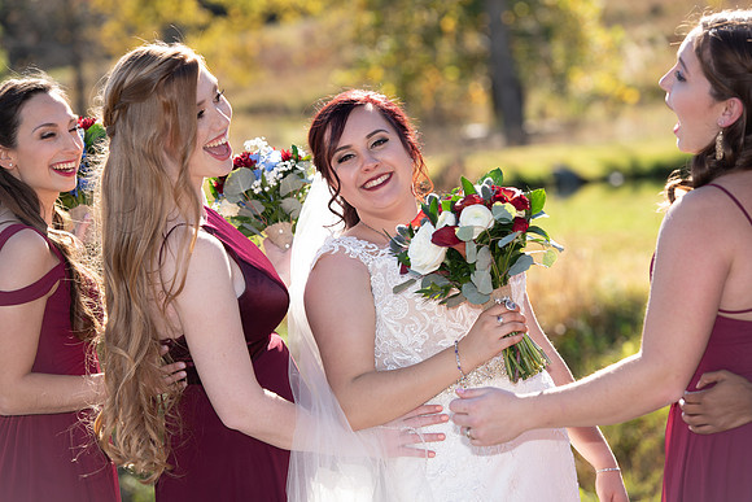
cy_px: 251
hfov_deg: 15.8
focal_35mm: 130
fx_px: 2716
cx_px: 376
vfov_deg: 10.6
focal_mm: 130
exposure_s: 1/200
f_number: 5
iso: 80
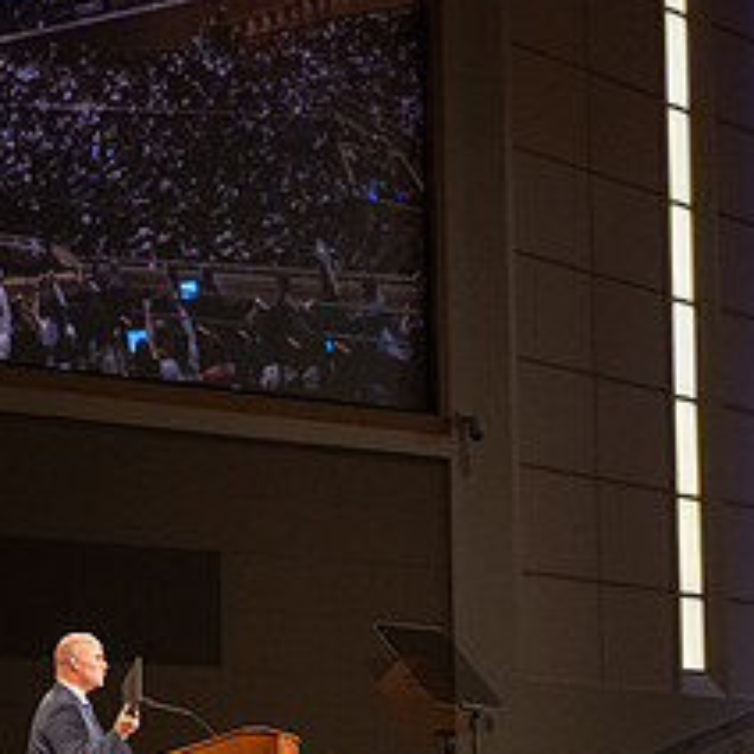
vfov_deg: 10.7
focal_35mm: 163
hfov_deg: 10.7
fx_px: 4017
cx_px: 491
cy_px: 414
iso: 4000
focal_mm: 70
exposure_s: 1/320
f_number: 2.8
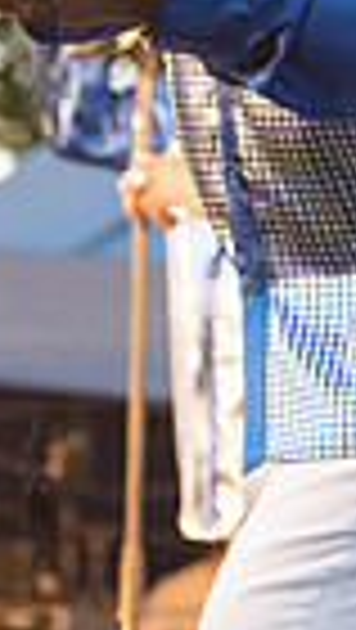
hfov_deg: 4.1
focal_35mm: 299
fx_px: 5006
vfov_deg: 7.2
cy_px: 58
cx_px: 238
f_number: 3.2
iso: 2000
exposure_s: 1/160
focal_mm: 60
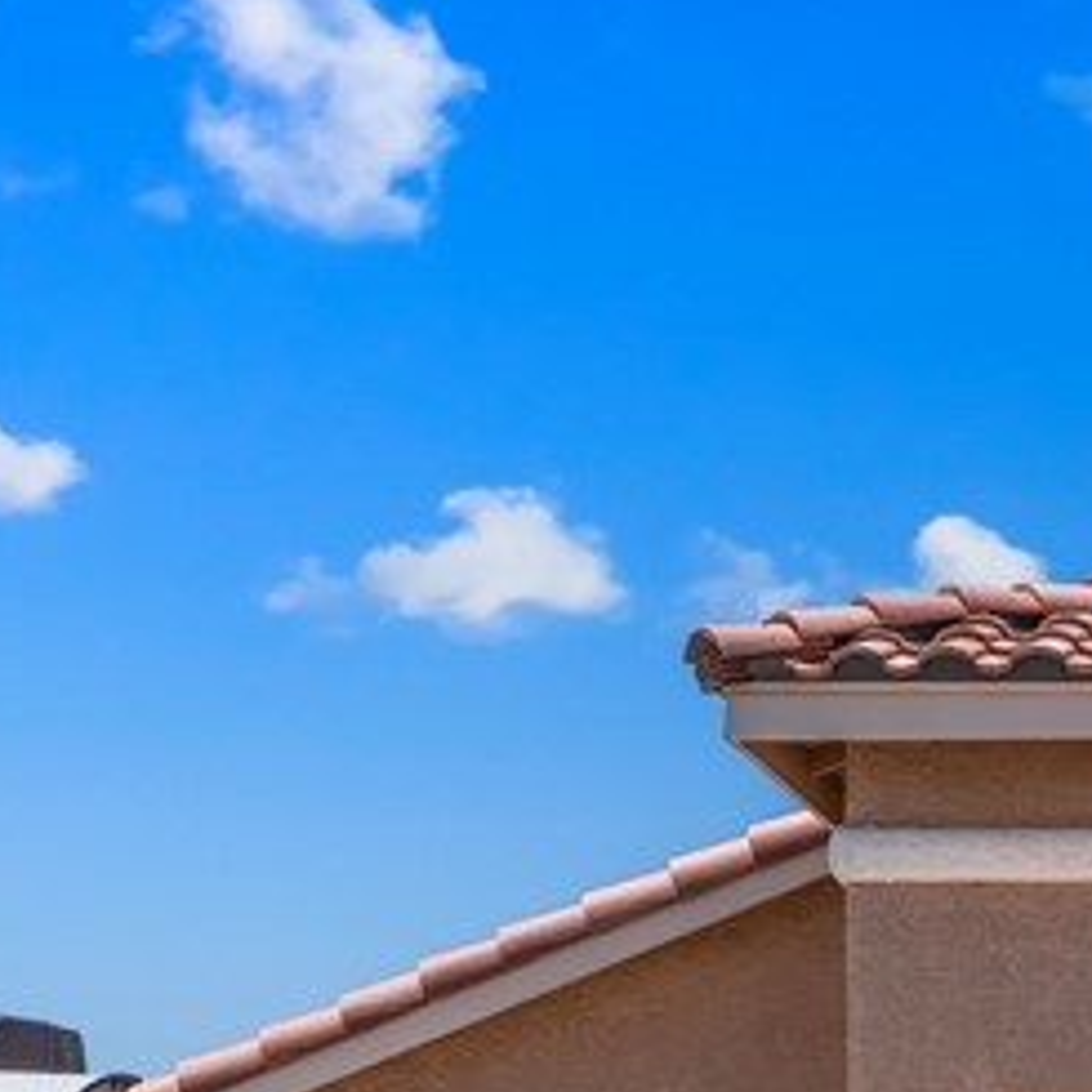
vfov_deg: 19.2
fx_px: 2962
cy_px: 1455
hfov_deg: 18.7
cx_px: 1587
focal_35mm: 83
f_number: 8
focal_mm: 22
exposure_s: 1/8000
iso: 400
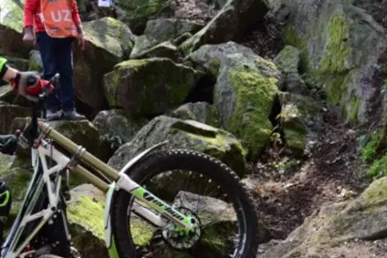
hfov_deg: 29.3
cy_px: 222
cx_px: 106
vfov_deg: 19.7
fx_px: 731
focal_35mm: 68
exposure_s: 1/800
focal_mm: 24
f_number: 4.5
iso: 800
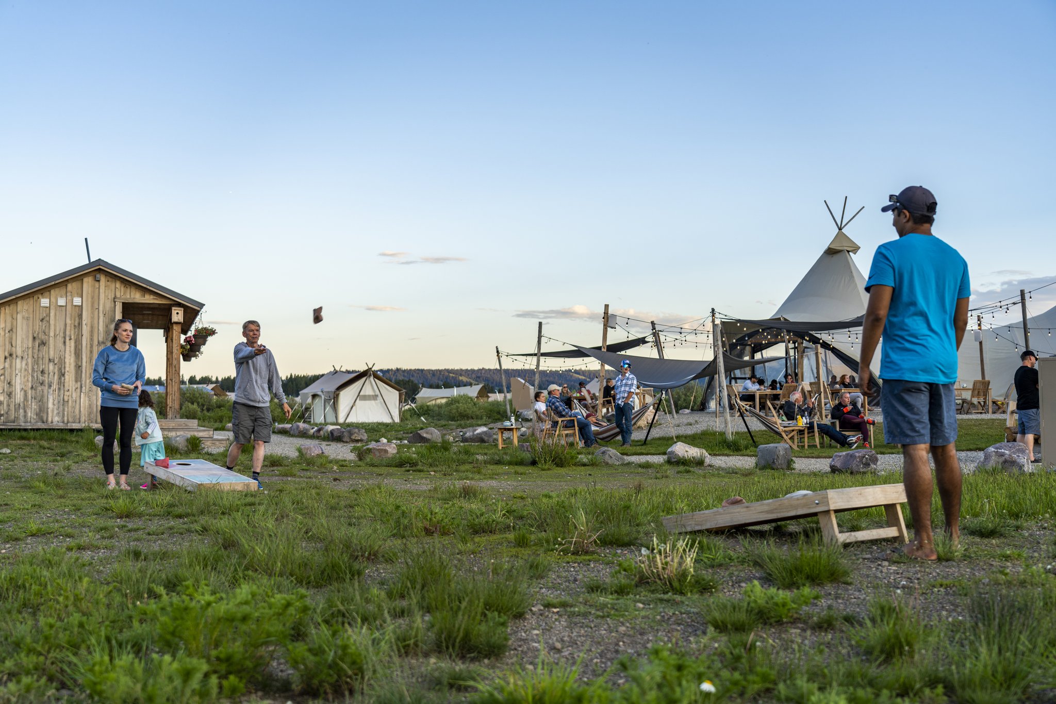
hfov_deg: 44.5
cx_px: 528
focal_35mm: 44
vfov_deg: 30.5
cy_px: 352
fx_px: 1290
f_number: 4
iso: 100
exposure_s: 1/200
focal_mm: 44
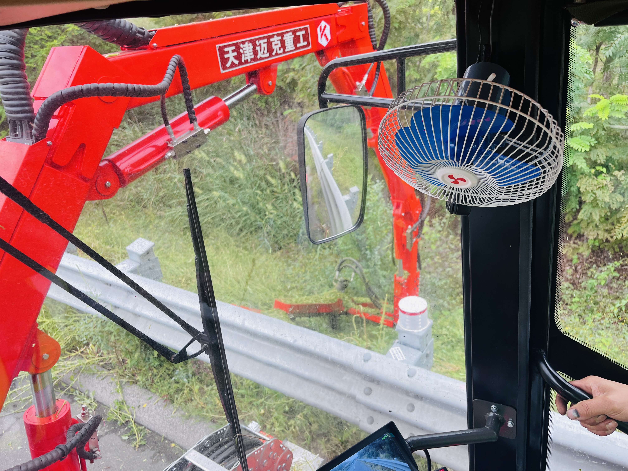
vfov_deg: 53.1
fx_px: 472
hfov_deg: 67.3
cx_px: 314
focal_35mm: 26
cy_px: 236
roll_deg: +4.9
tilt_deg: -27.2
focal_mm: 5.1
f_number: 1.6
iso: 40
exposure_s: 1/121
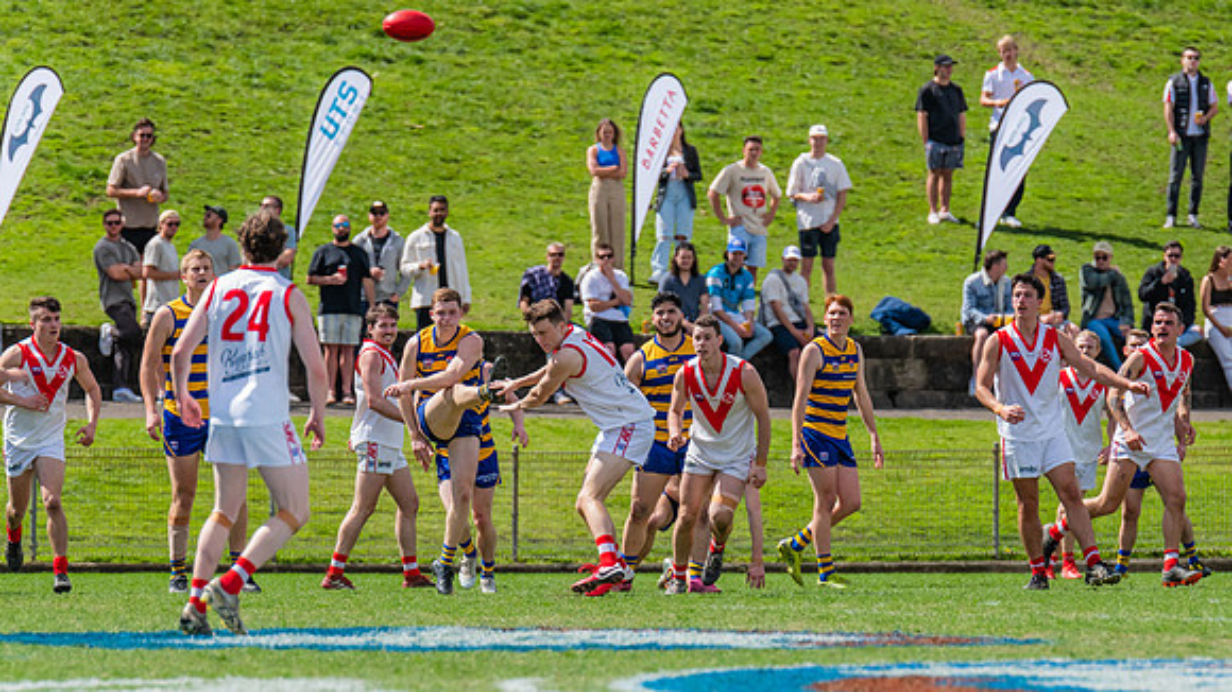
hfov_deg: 4.2
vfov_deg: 2.4
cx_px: 709
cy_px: 454
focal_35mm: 516
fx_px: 16838
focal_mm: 420
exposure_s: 1/1600
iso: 800
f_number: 8
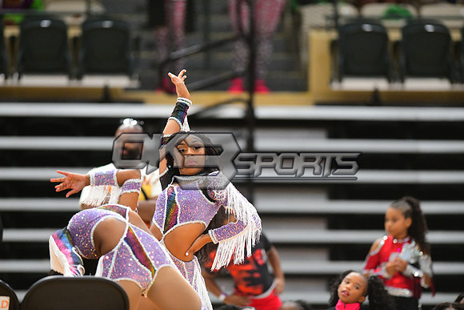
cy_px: 155
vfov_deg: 4.6
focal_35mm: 300
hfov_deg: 6.9
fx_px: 3867
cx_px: 232
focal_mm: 300
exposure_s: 1/1000
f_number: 3.2
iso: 6400
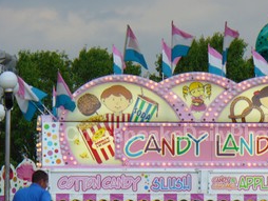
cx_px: 199
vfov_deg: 6.0
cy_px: 135
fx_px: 1914
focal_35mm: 247
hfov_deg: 8.0
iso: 80
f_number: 4
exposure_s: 1/100
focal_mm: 25.9
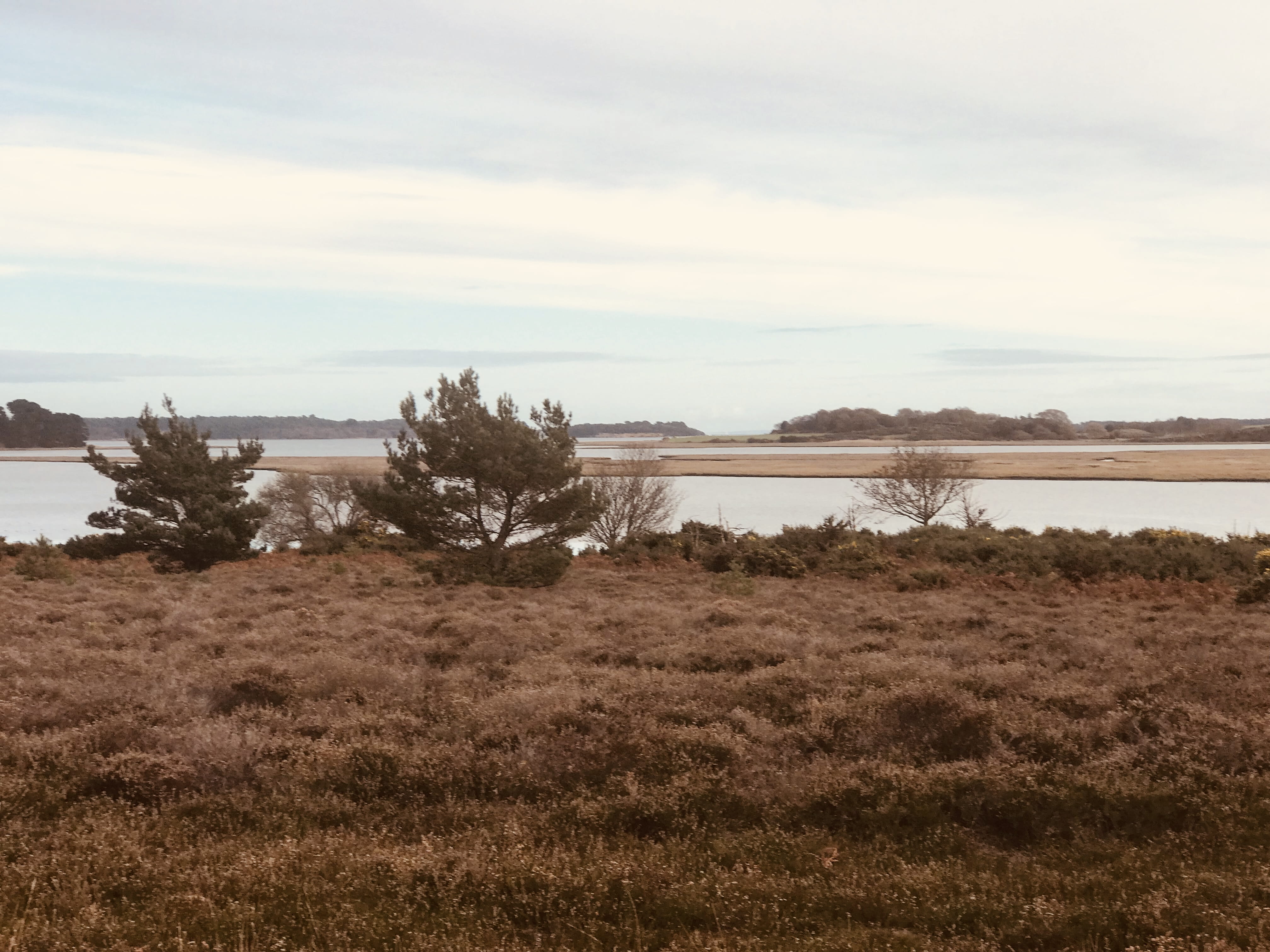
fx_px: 2091
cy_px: 476
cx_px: 635
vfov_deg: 25.7
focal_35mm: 57
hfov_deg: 33.8
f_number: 2.8
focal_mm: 6.6
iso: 20
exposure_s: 1/491
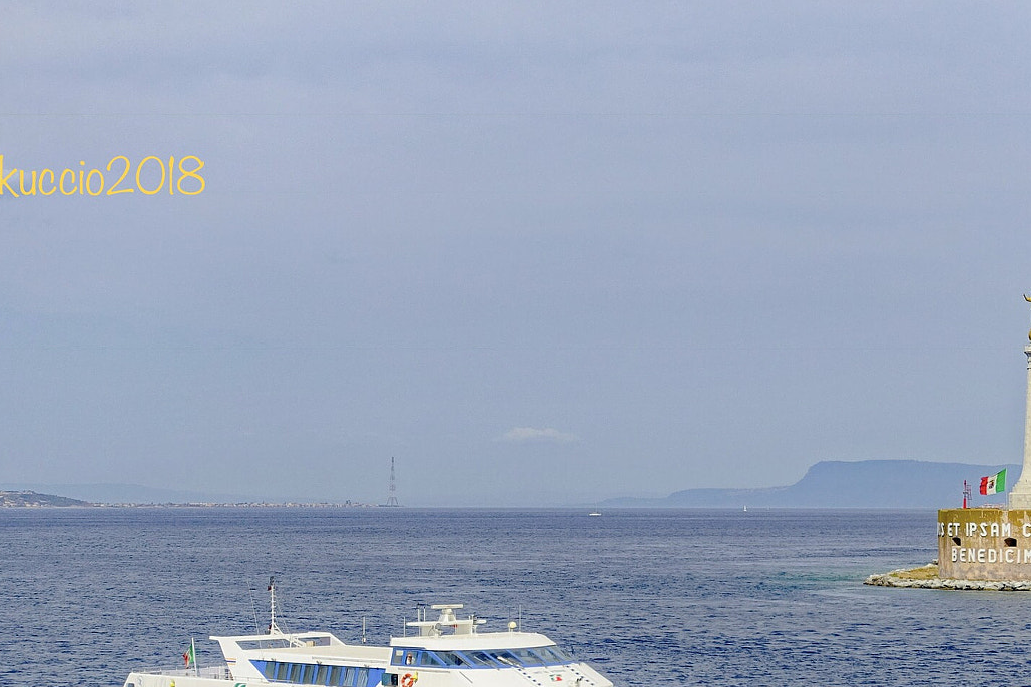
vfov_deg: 16.2
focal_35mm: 84
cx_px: 698
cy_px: 533
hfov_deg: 24.1
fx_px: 2405
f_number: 4
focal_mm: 19.86
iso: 100
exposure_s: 1/200
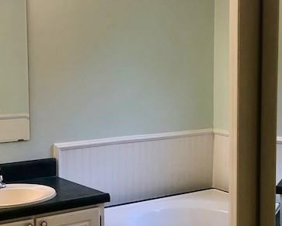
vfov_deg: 19.9
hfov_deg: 24.5
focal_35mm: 77
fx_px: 643
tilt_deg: -7.8
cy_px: 136
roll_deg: -0.1
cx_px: 211
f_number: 1.8
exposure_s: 1/40
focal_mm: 4
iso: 25
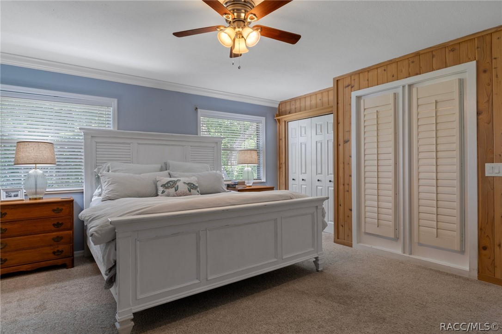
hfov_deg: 85.4
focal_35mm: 20
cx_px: 251
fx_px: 272
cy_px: 167
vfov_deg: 63.2
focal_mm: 13
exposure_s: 1.5
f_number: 9.5
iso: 320
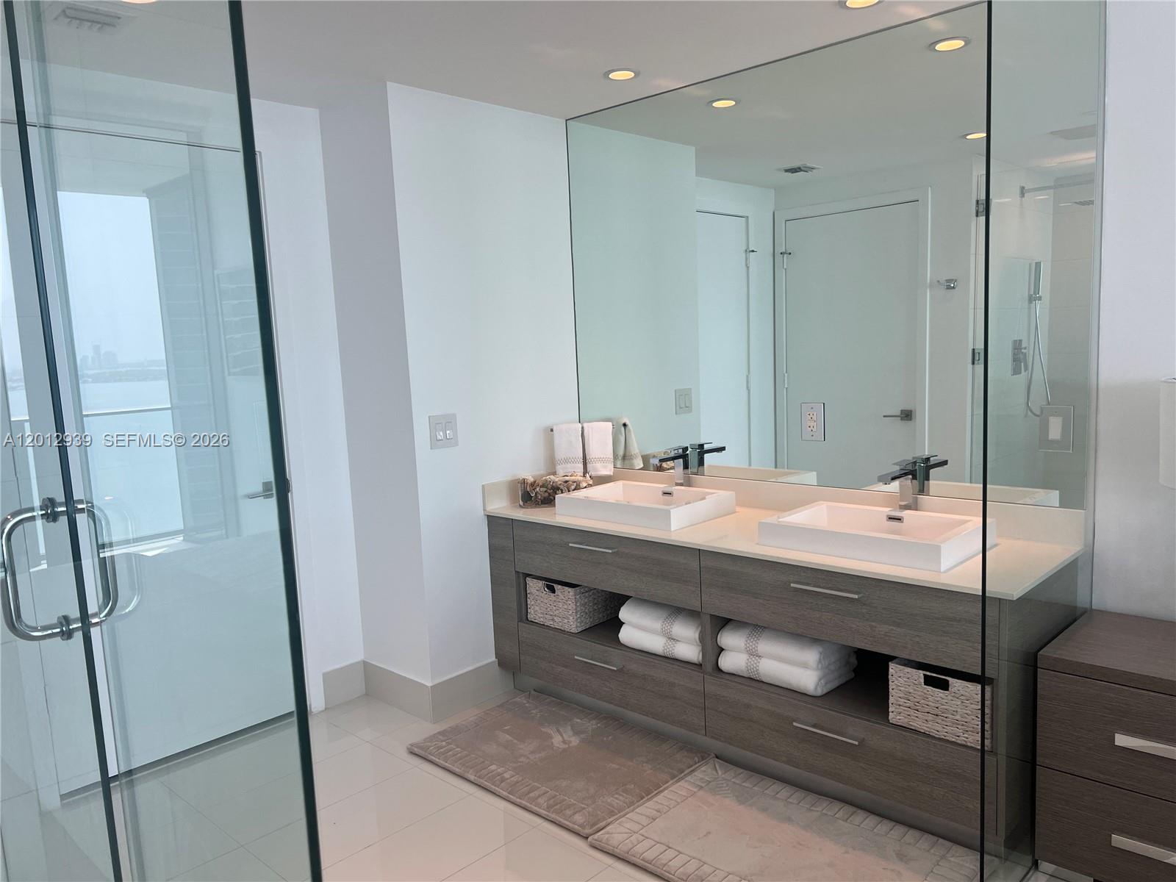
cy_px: 441
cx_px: 588
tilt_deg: -5.9
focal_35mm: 26
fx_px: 883
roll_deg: +2.7
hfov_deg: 67.3
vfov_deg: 53.1
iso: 50
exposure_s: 1/317
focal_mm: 5.7
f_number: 1.5
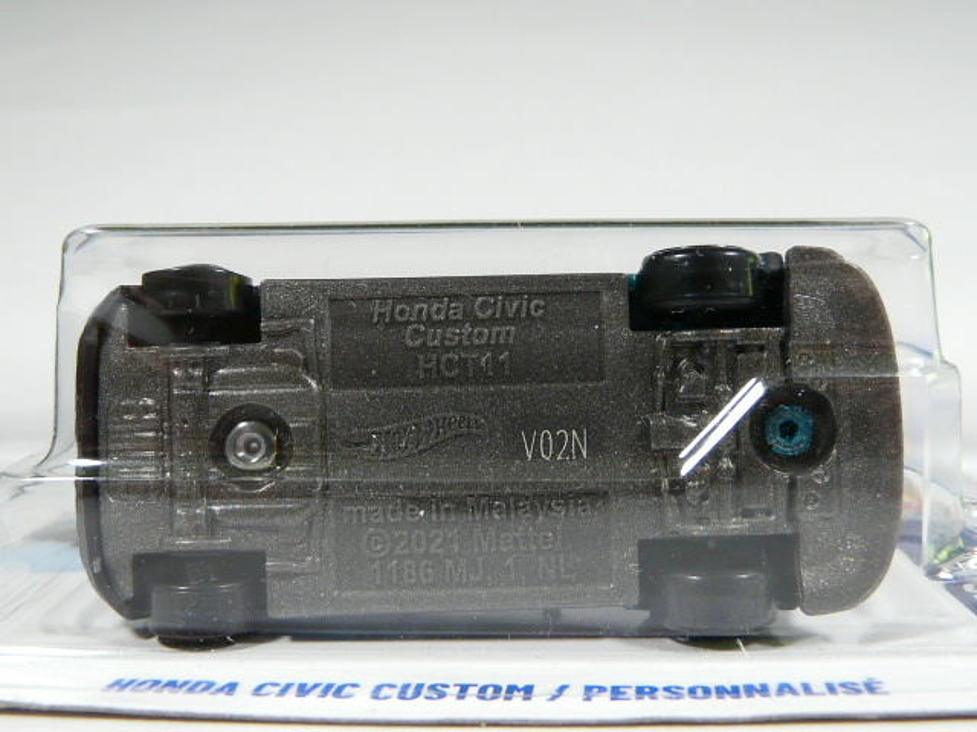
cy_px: 366
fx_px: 1101
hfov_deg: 47.9
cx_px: 488
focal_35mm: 39
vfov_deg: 36.8
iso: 100
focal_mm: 4.6
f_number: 2.8
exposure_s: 1/50
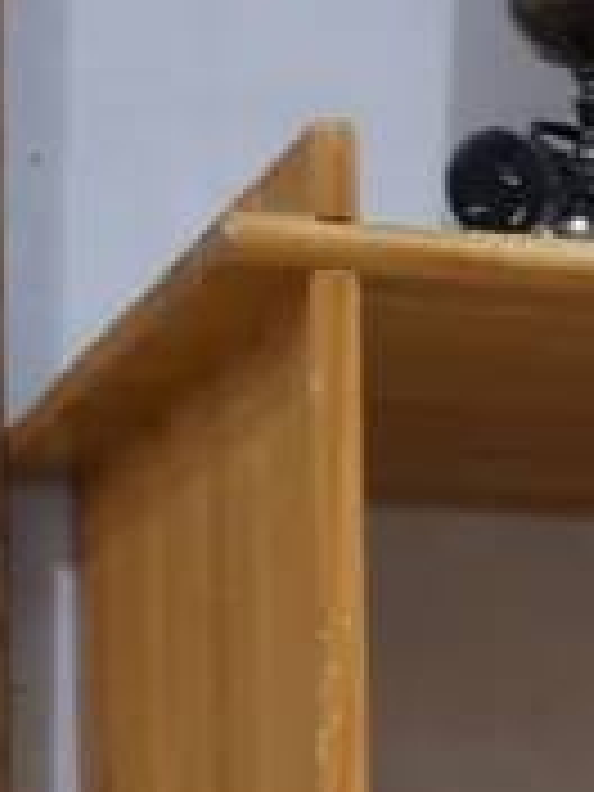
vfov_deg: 8.5
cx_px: 677
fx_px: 4530
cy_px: 2300
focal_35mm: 198
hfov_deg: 7.4
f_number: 4
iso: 500
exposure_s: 1/60
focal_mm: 17
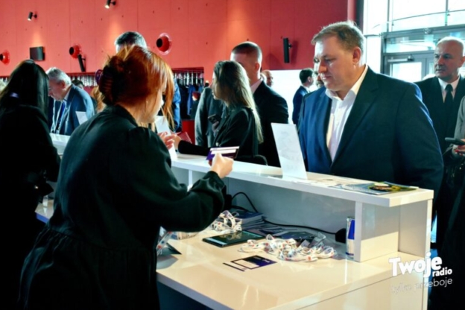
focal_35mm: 42
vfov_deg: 32.2
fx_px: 536
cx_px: 231
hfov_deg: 46.9
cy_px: 152
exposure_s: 1/160
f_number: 4
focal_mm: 27
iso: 3200
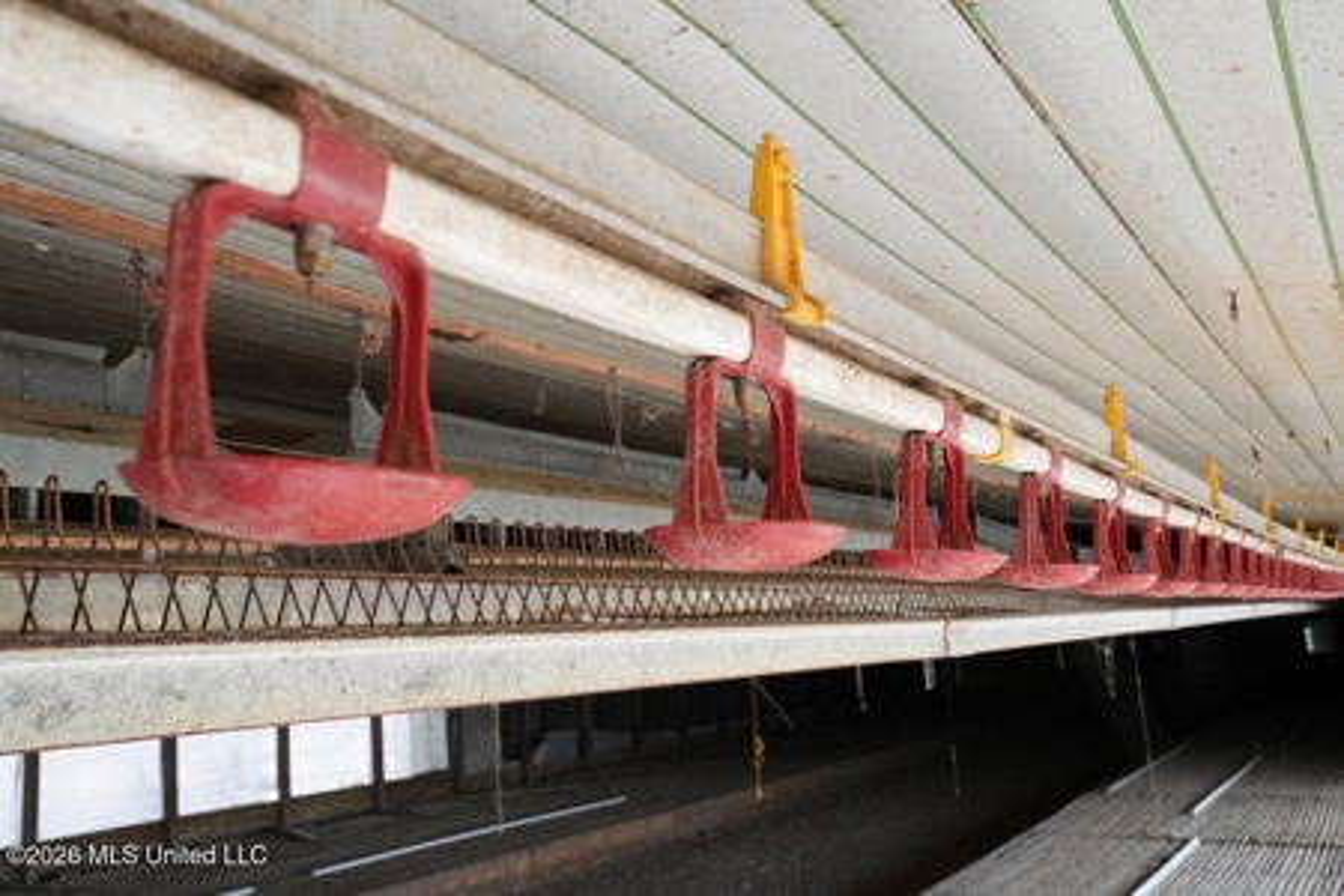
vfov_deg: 40.0
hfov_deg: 57.2
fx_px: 1232
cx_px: 672
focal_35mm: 33
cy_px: 448
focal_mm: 33
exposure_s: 1/125
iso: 2000
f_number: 11
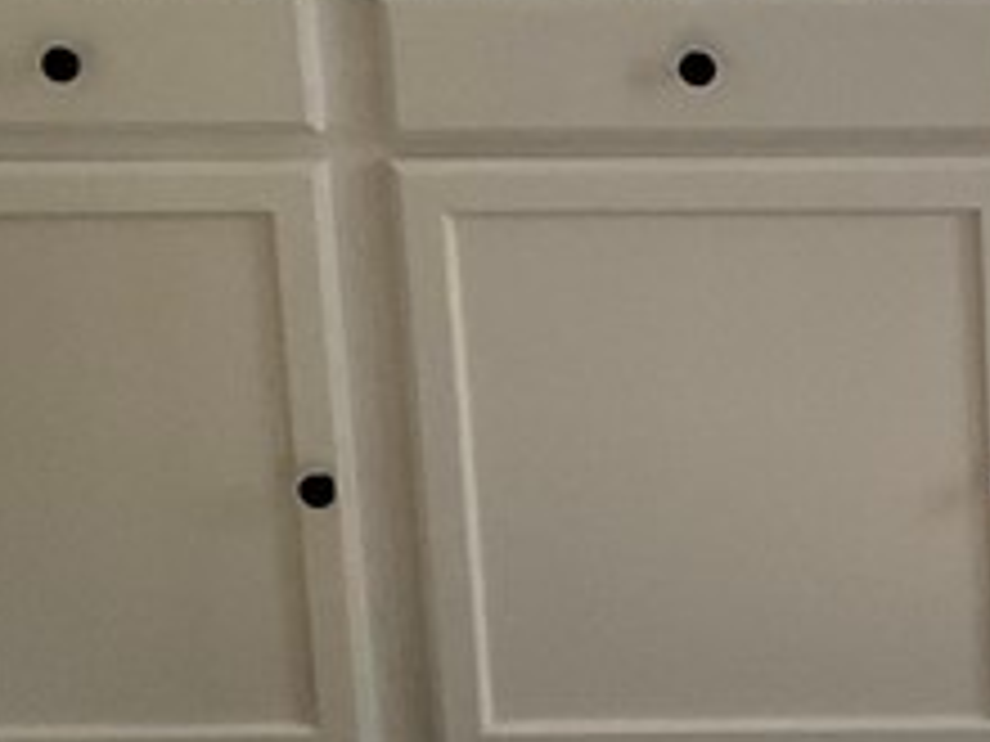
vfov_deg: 10.9
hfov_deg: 13.7
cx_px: 1485
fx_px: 3861
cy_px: 148
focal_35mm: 135
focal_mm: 3
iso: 80
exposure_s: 1/60
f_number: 1.8
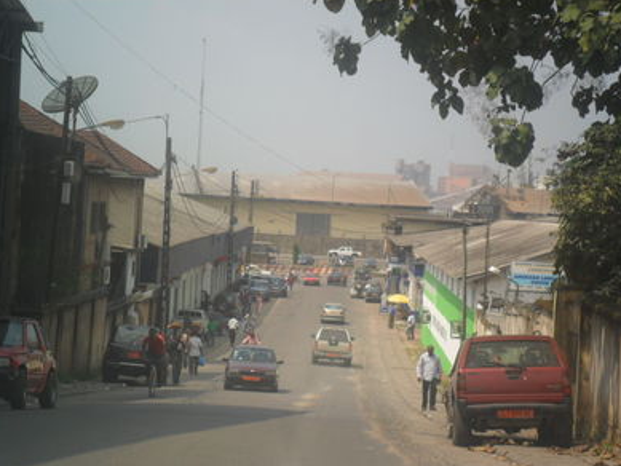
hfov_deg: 17.7
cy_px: 236
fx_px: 1992
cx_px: 314
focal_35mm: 111
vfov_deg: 13.3
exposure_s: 1/350
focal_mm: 19.6
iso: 100
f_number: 5
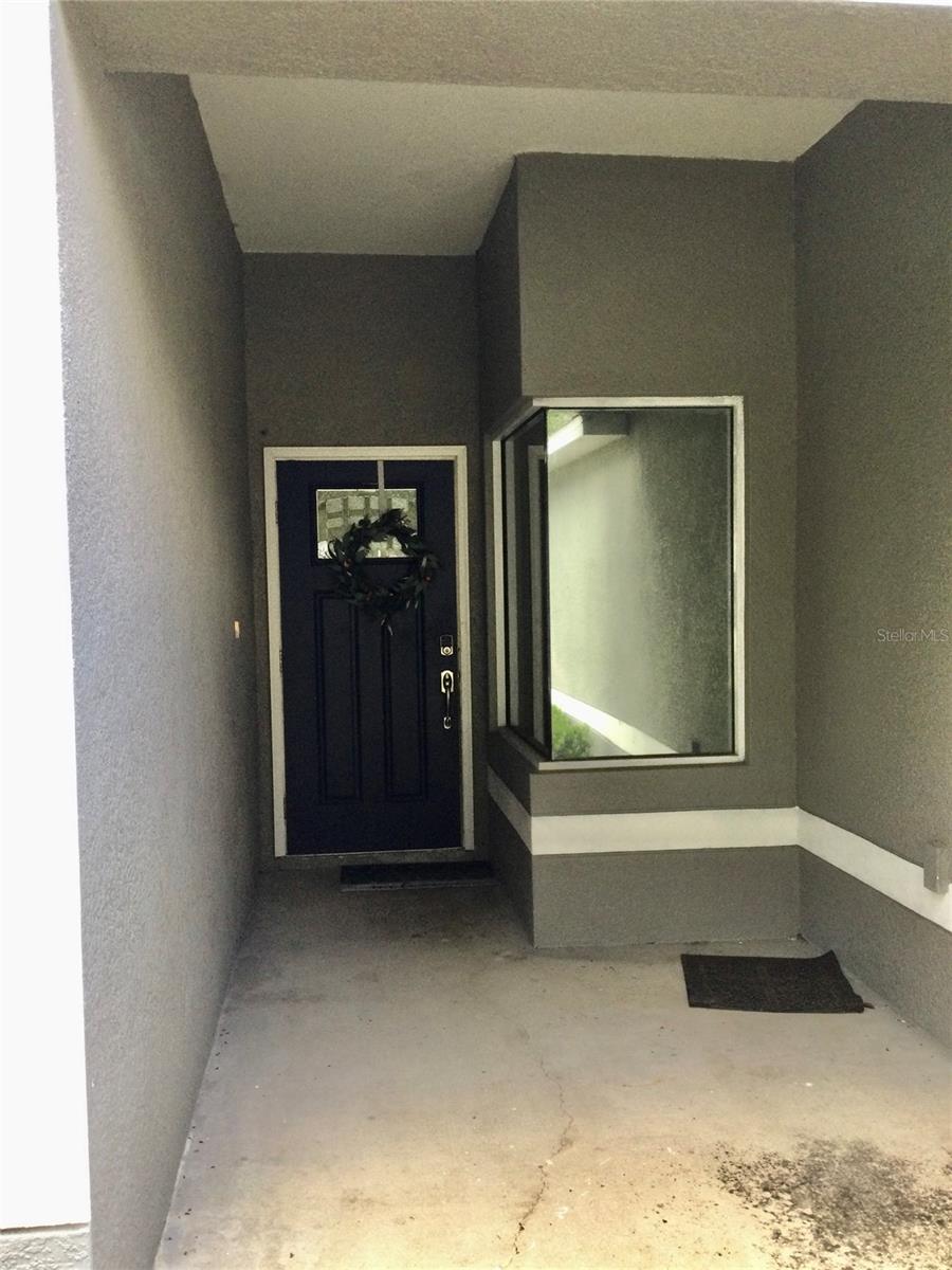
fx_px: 1137
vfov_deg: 58.4
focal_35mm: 31
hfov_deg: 45.4
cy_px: 635
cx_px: 476
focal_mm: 3.3
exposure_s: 1/30
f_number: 2.4
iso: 32
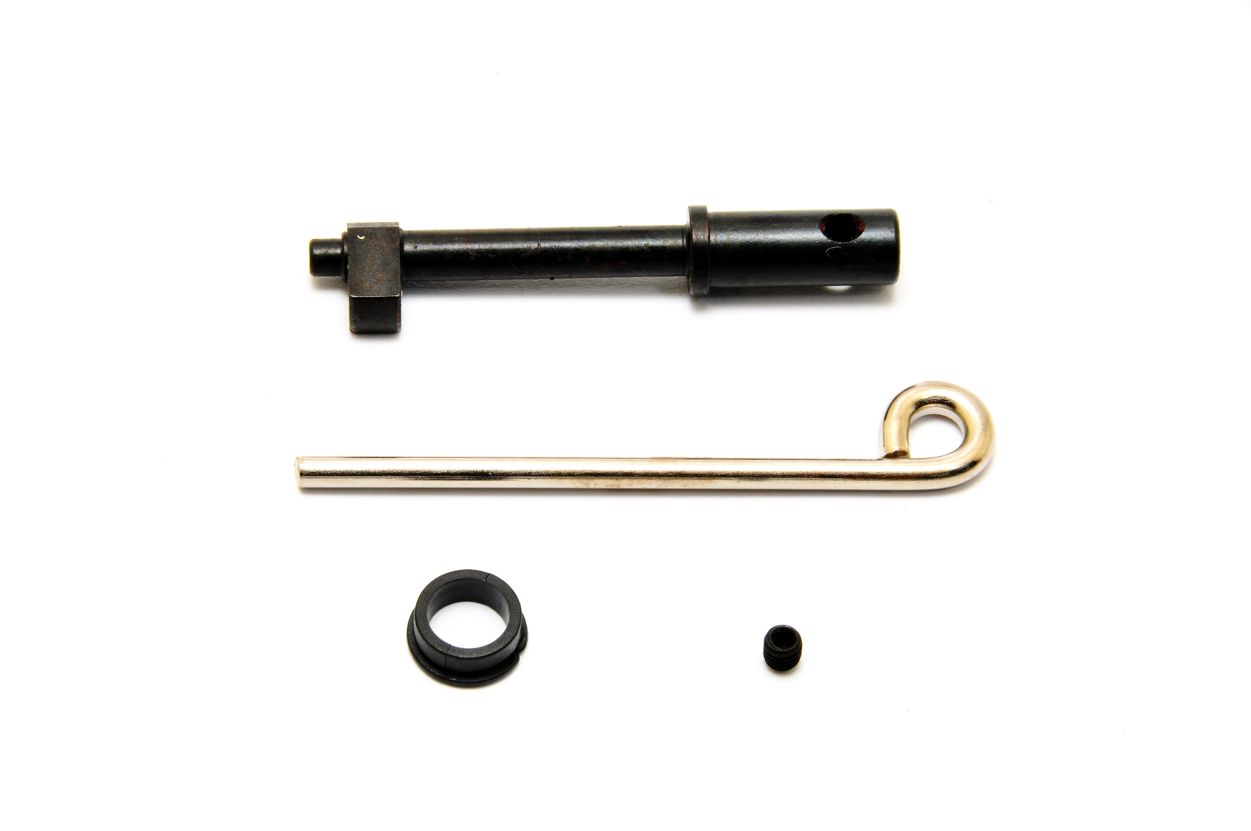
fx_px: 10412
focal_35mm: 300
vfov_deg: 4.6
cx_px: 626
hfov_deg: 6.9
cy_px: 416
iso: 400
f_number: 22
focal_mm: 200
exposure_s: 1/60
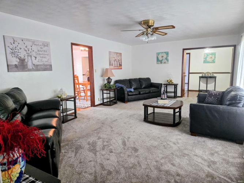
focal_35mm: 23
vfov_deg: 58.9
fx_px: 162
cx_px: 122
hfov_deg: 73.9
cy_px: 92
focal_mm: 5.4
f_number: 1.8
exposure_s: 1/120
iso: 500
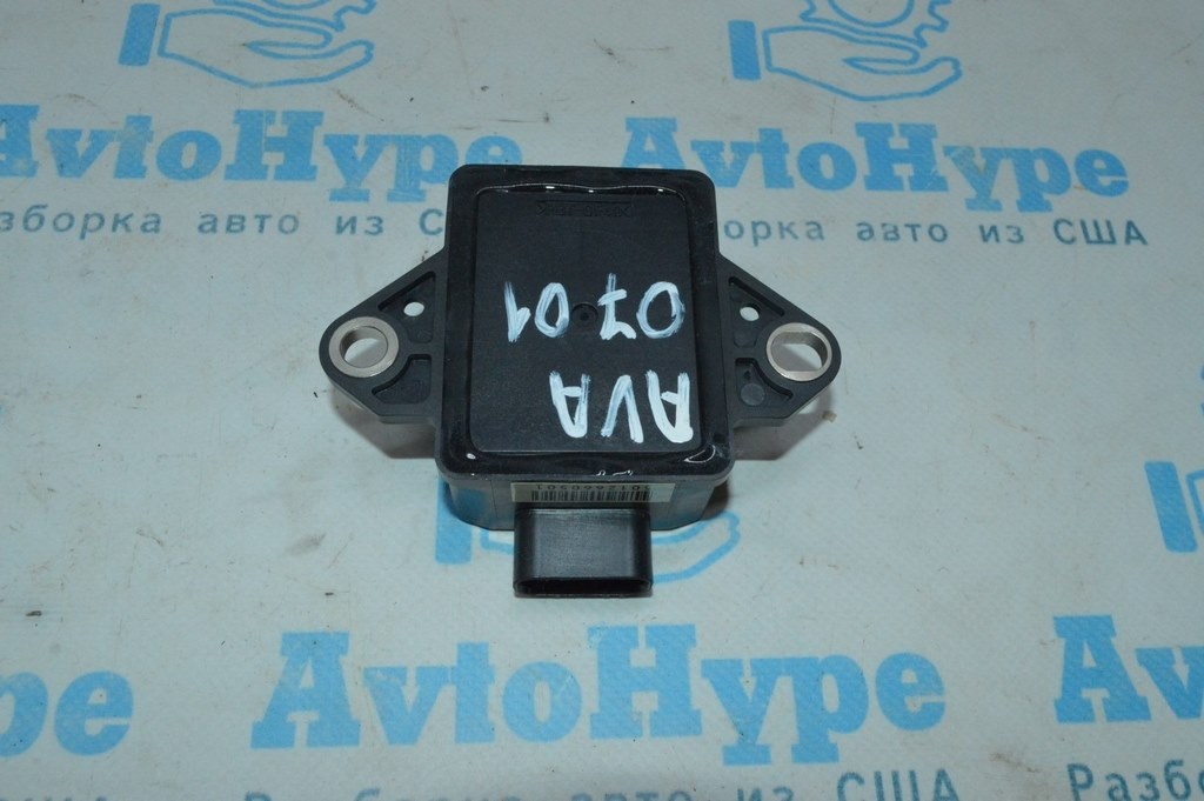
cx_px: 602
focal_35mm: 33
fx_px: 1103
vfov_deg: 39.9
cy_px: 400
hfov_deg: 57.3
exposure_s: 1/200
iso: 3200
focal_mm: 22
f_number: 16
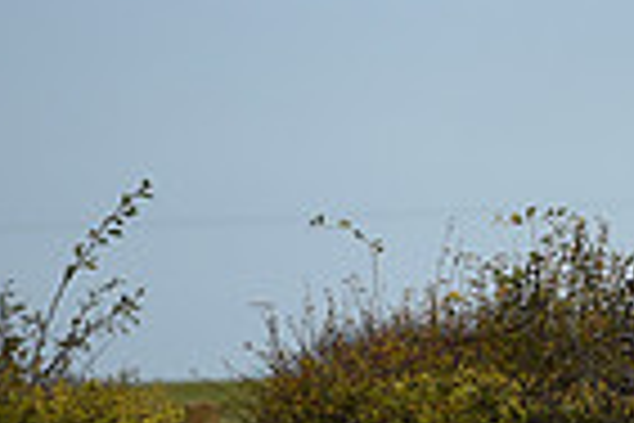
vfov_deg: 1.7
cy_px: 238
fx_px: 14528
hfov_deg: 2.5
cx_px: 1133
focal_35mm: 825
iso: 900
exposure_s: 1/1000
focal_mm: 200
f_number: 5
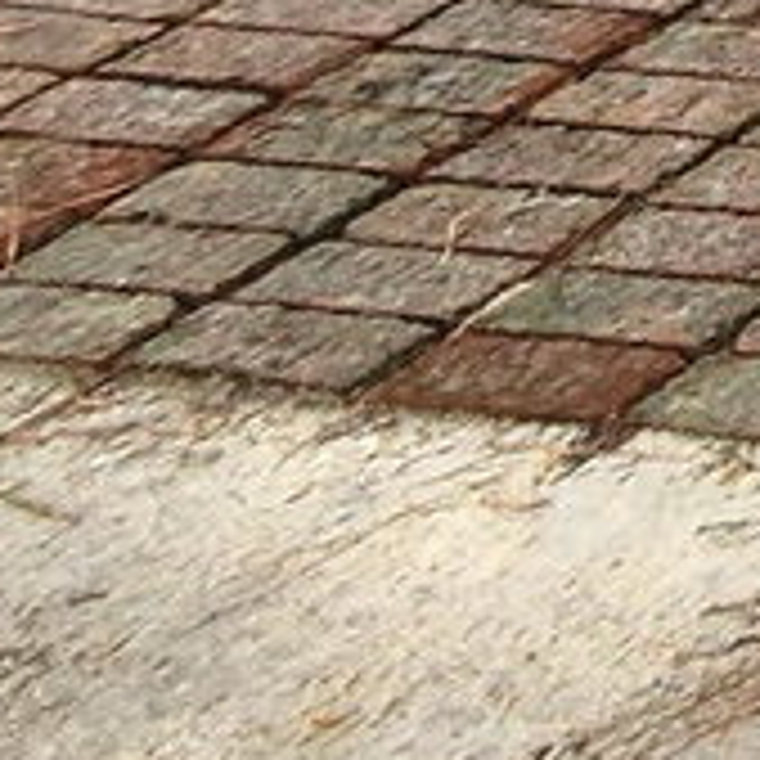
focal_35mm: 109
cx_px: 3526
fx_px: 2707
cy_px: -1601
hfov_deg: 6.9
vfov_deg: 10.5
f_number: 2.2
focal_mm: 2.2
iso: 50
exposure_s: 1/385
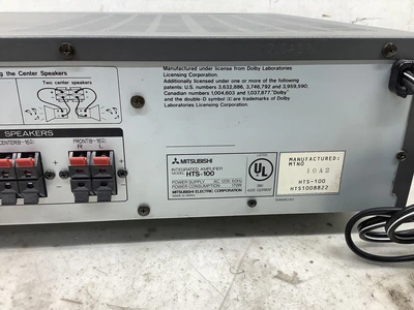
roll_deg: -0.9
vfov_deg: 45.4
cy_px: 155
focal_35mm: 31
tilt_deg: -21.8
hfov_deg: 58.4
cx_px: 207
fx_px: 371
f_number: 2.4
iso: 80
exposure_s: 1/60
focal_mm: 3.3
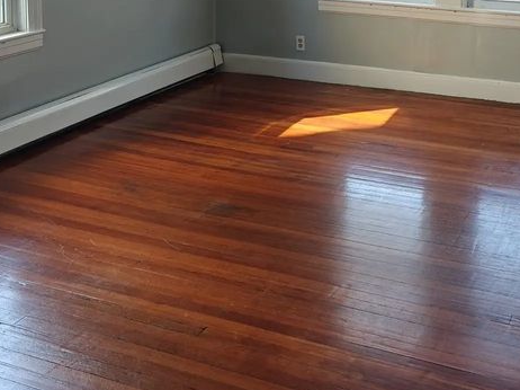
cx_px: 334
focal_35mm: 51
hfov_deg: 37.2
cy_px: -26
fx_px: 766
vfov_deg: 26.5
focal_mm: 6.06
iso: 200
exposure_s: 1/100
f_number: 1.6
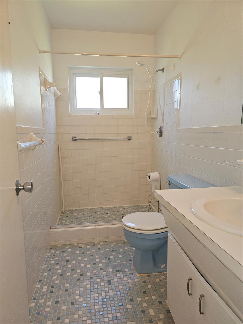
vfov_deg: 73.9
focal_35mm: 23
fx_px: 215
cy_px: 162
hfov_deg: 58.9
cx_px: 122
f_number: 1.7
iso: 100
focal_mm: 6.3
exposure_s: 1/60
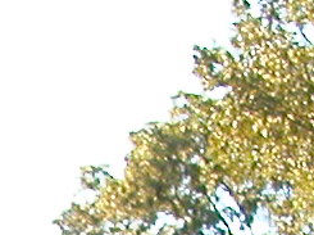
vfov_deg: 5.7
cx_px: -336
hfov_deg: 7.8
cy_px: 699
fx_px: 2192
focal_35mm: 242
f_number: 2.7
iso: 100
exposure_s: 1/303
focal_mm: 5.6
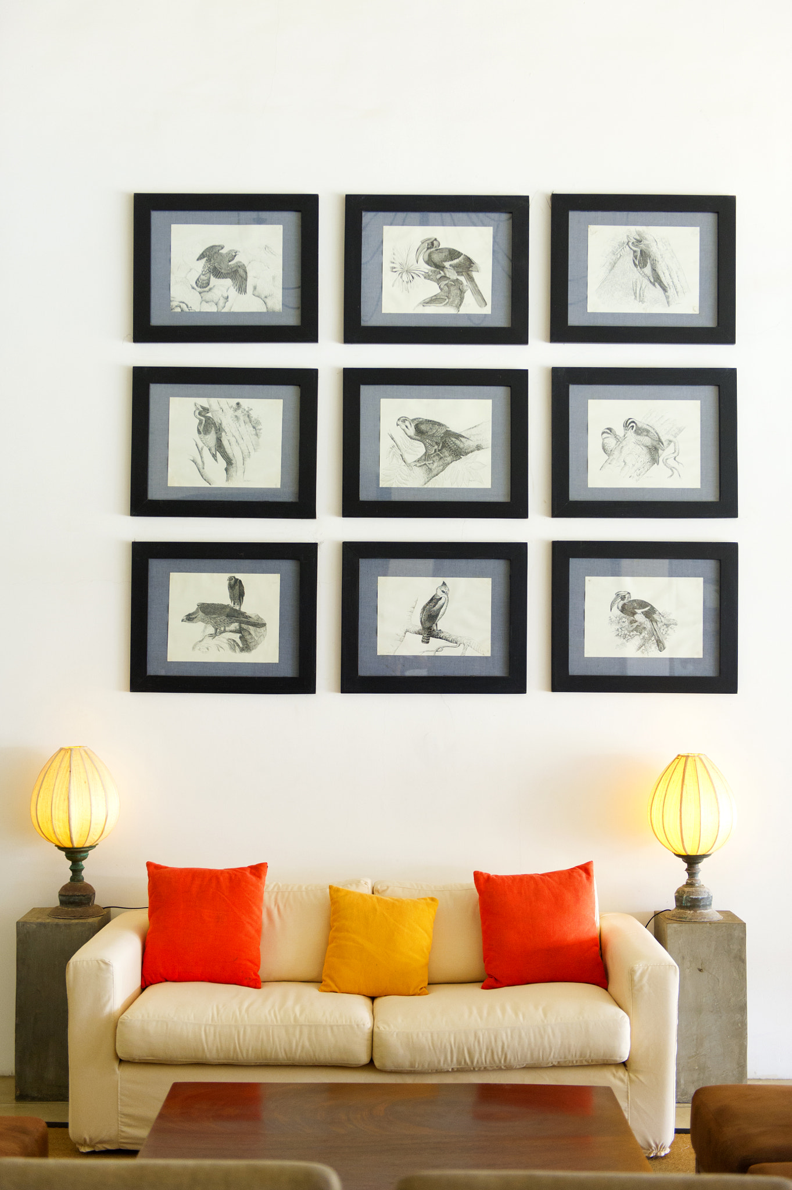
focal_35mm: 45
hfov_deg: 29.8
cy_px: 595
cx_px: 396
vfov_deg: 43.6
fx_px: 1487
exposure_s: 1/250
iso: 1600
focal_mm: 45
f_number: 2.8
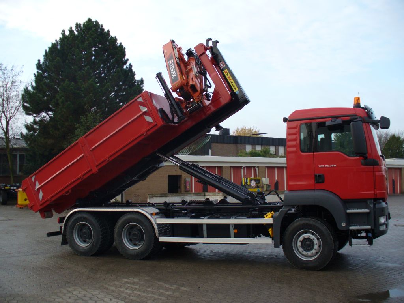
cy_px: 152
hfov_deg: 50.1
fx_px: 432
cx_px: 202
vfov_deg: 38.7
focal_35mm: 37
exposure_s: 1/320
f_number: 2.8
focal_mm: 6.1
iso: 80
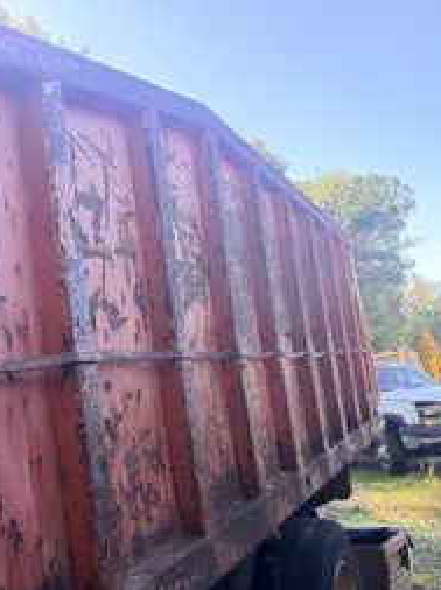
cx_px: 79
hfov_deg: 36.2
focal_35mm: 38
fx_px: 647
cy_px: 347
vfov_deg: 48.8
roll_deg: +2.7
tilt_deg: +0.1
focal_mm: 6.76
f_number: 1.78
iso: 80
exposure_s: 1/253
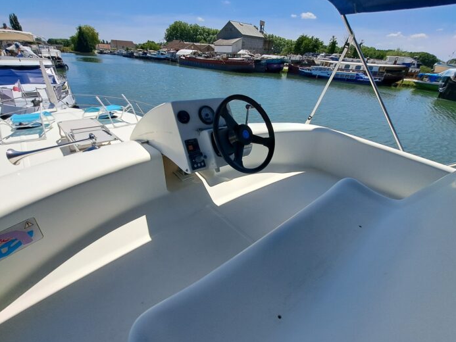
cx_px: 220
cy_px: 174
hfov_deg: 98.1
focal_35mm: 15
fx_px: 198
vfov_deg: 81.8
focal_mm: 1.74
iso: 50
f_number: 2.2
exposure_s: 1/2710
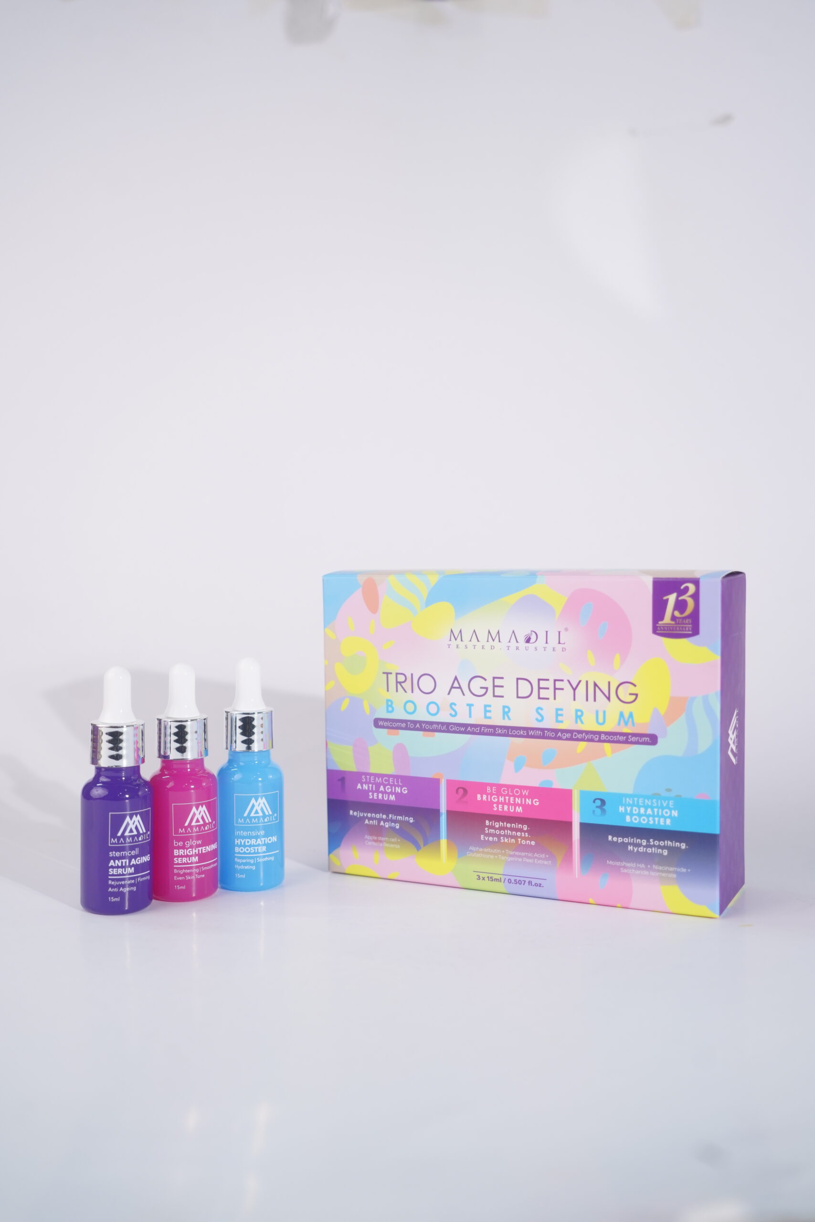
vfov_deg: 53.1
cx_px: 408
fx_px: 1222
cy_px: 611
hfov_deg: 36.9
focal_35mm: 36
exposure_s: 1/125
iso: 500
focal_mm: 36
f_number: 4
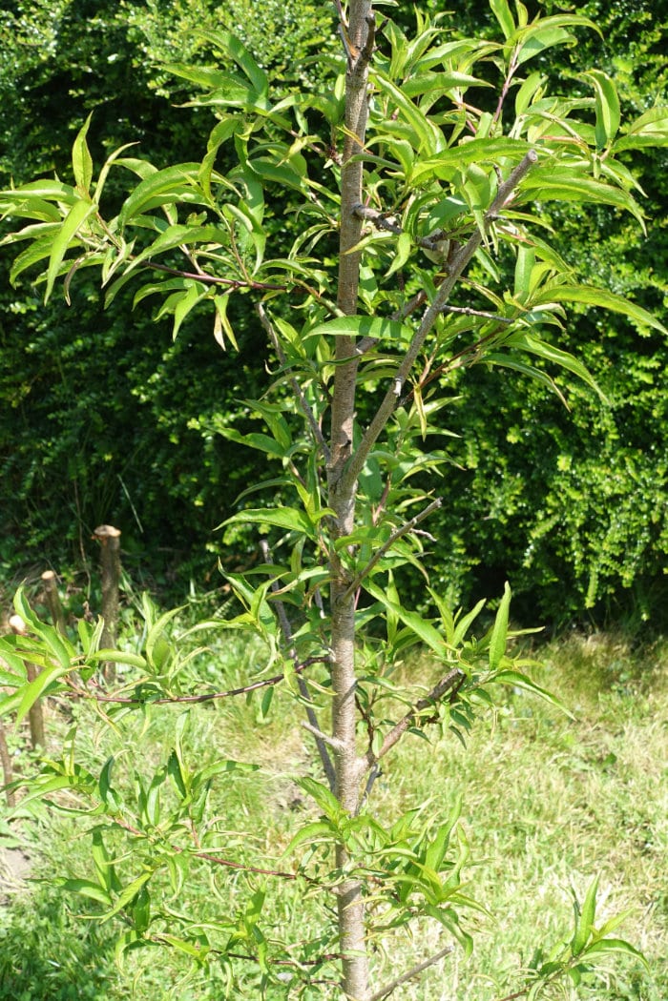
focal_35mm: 57
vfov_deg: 35.1
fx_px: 1586
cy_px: 500
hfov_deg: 23.8
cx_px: 334
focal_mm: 20.8
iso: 125
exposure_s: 1/160
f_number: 5.6
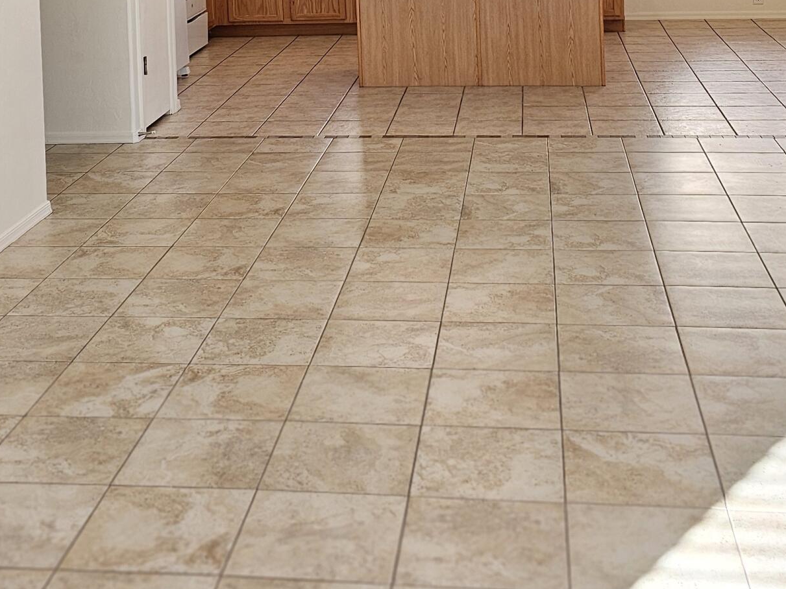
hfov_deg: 33.8
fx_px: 1294
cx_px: 365
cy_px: -108
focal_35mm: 57
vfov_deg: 23.5
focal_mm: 6.3
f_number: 1.7
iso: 80
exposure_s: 1/120
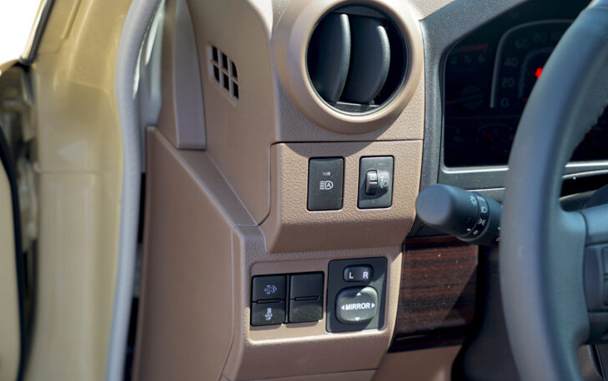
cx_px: 374
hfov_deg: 30.0
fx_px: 1129
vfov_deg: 19.1
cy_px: 213
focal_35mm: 68
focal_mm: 47.8
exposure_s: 1/125
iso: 100
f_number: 4
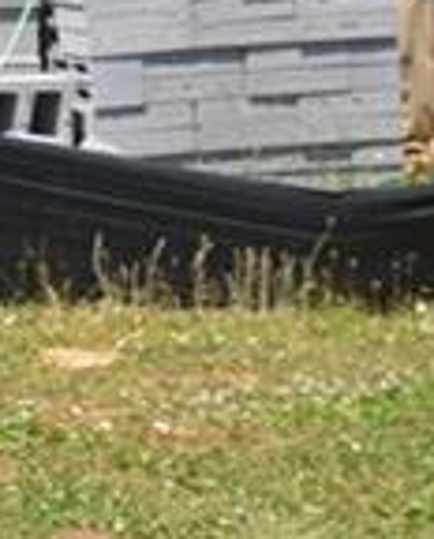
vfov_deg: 7.9
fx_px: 3821
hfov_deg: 5.5
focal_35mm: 239
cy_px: -283
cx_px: -1444
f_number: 8
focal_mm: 24
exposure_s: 1/250
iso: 100
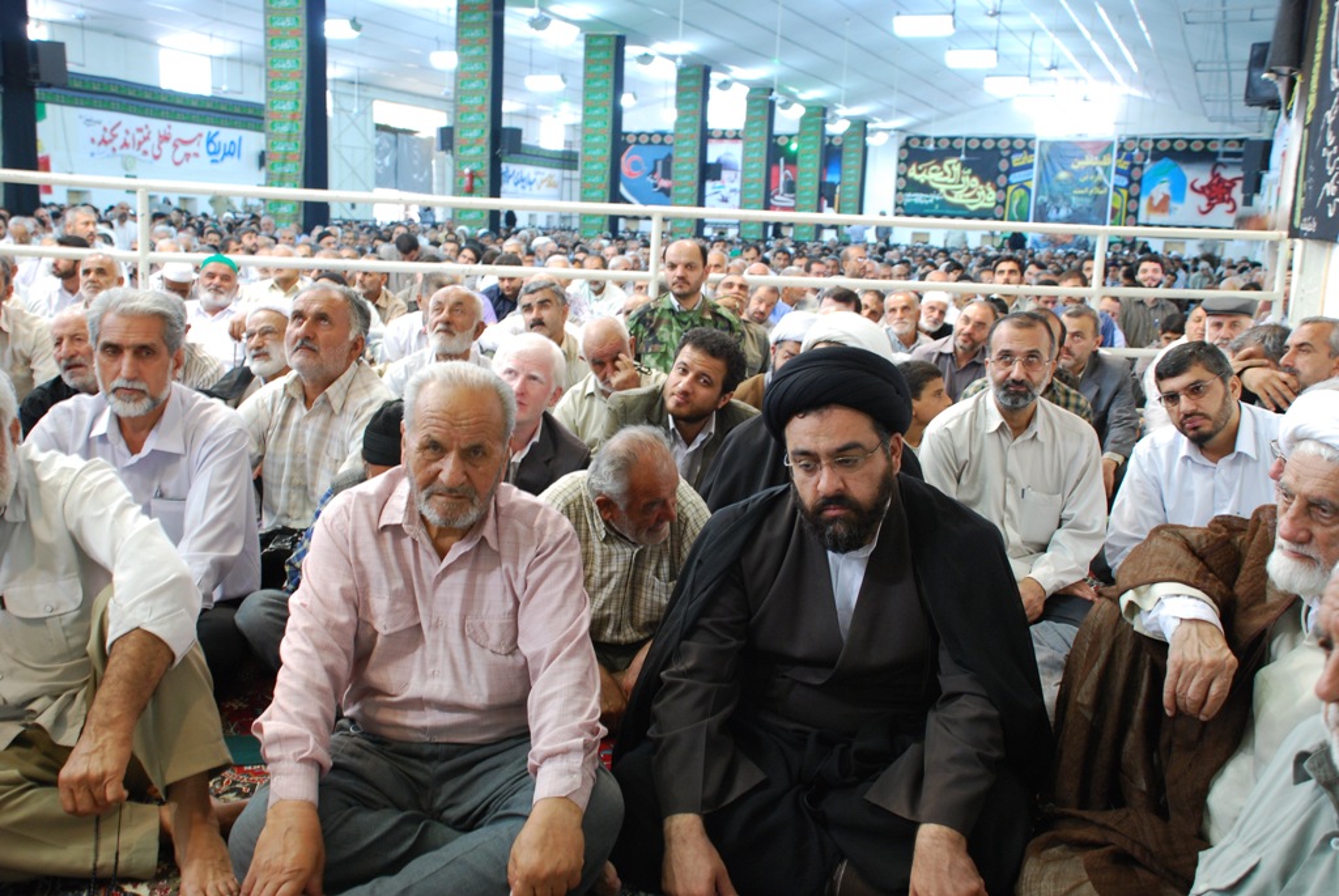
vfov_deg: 37.0
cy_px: 448
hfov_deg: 53.1
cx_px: 670
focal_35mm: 36
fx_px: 1340
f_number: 4
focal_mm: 24
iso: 400
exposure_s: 1/8
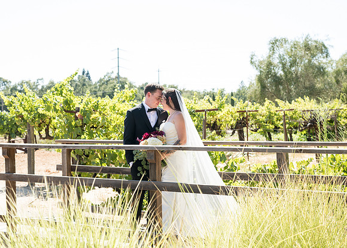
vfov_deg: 25.5
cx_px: 165
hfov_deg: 35.2
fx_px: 547
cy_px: 111
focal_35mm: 55
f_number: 4
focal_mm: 48
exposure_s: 1/500
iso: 200
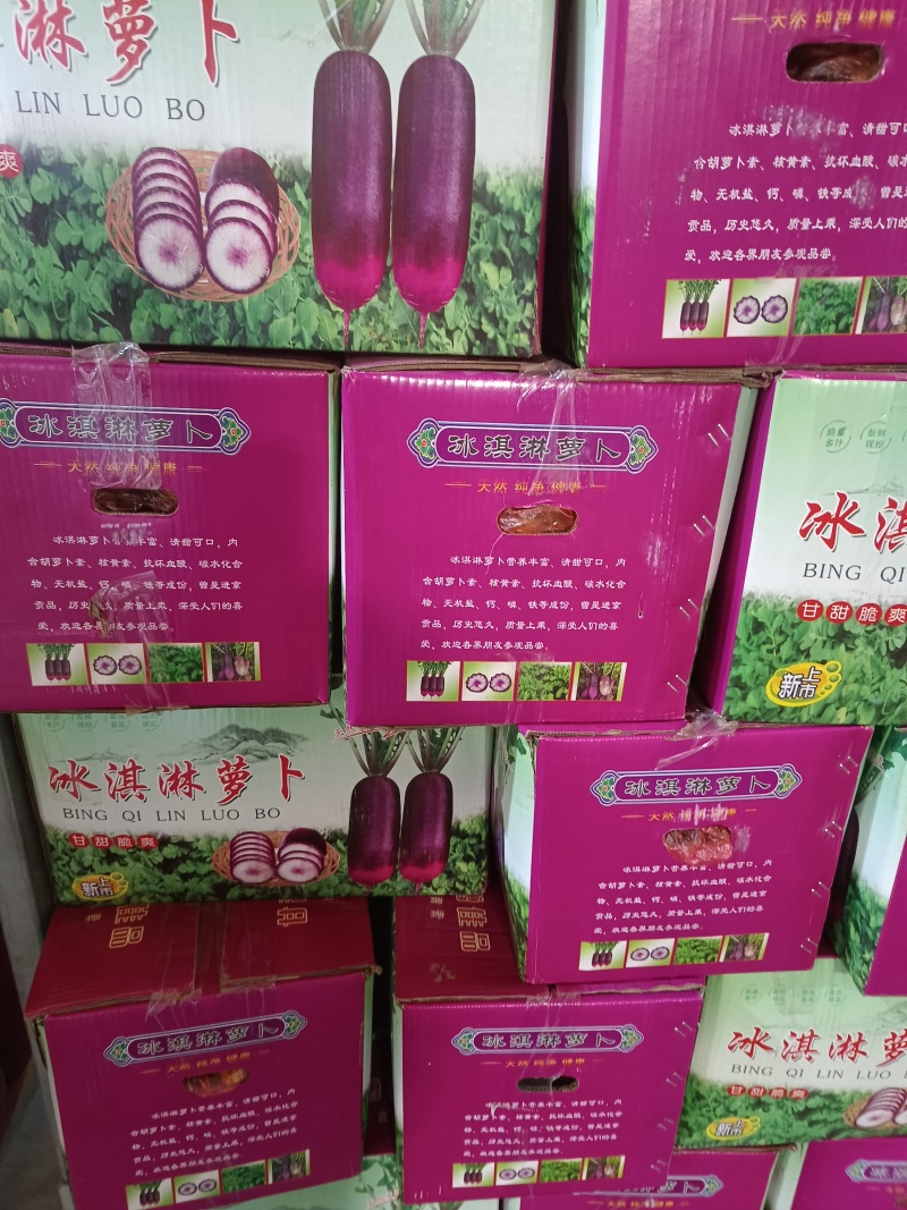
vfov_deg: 73.9
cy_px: 605
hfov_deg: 58.9
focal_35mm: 23
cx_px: 454
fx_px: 804
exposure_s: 1/25
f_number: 1.88
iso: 4295
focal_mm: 5.59
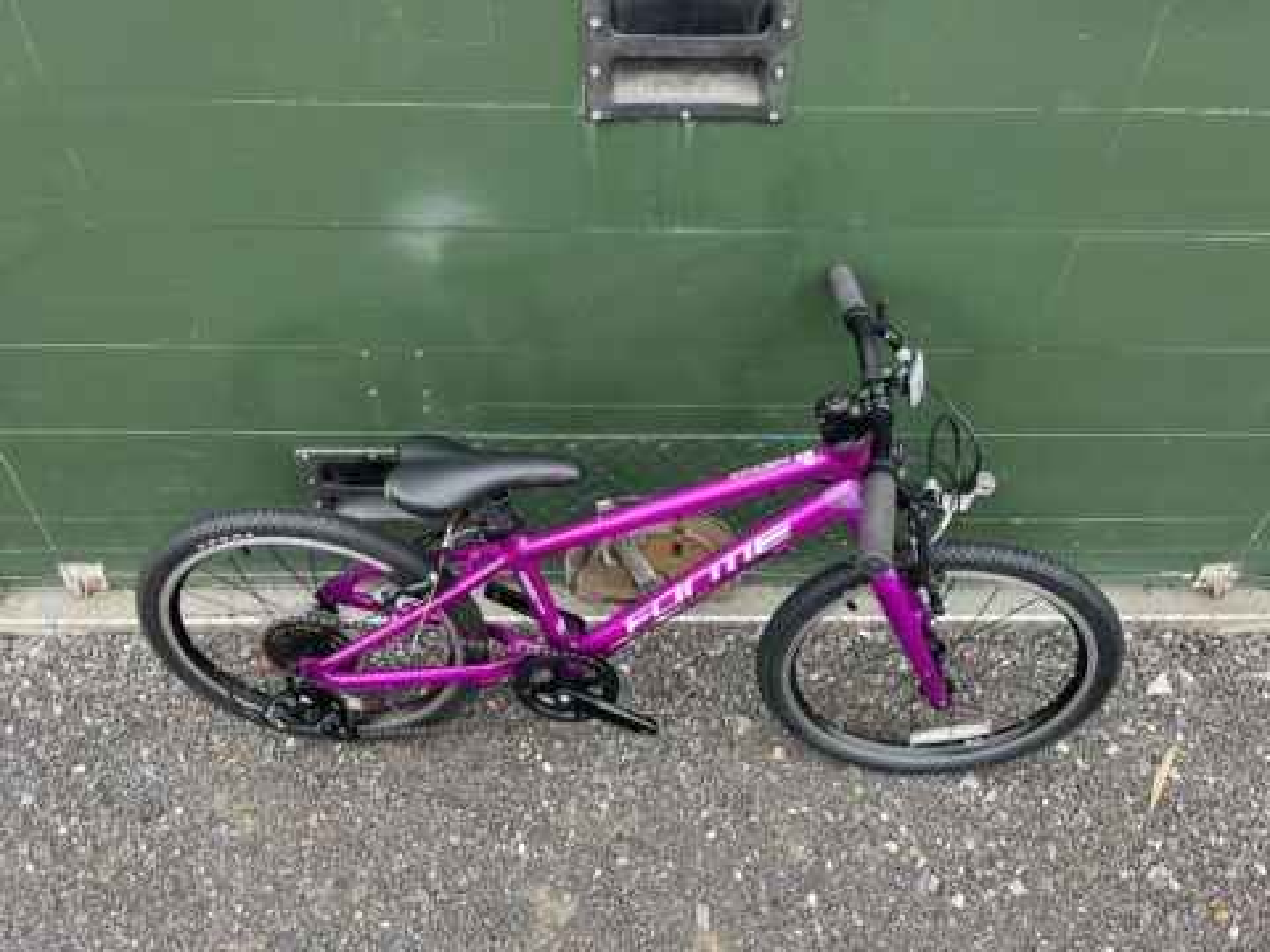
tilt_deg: -44.0
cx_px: 635
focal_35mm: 26
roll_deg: +0.9
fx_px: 954
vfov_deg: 53.1
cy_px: 476
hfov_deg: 67.3
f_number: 1.6
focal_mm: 5.1
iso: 32
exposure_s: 1/129
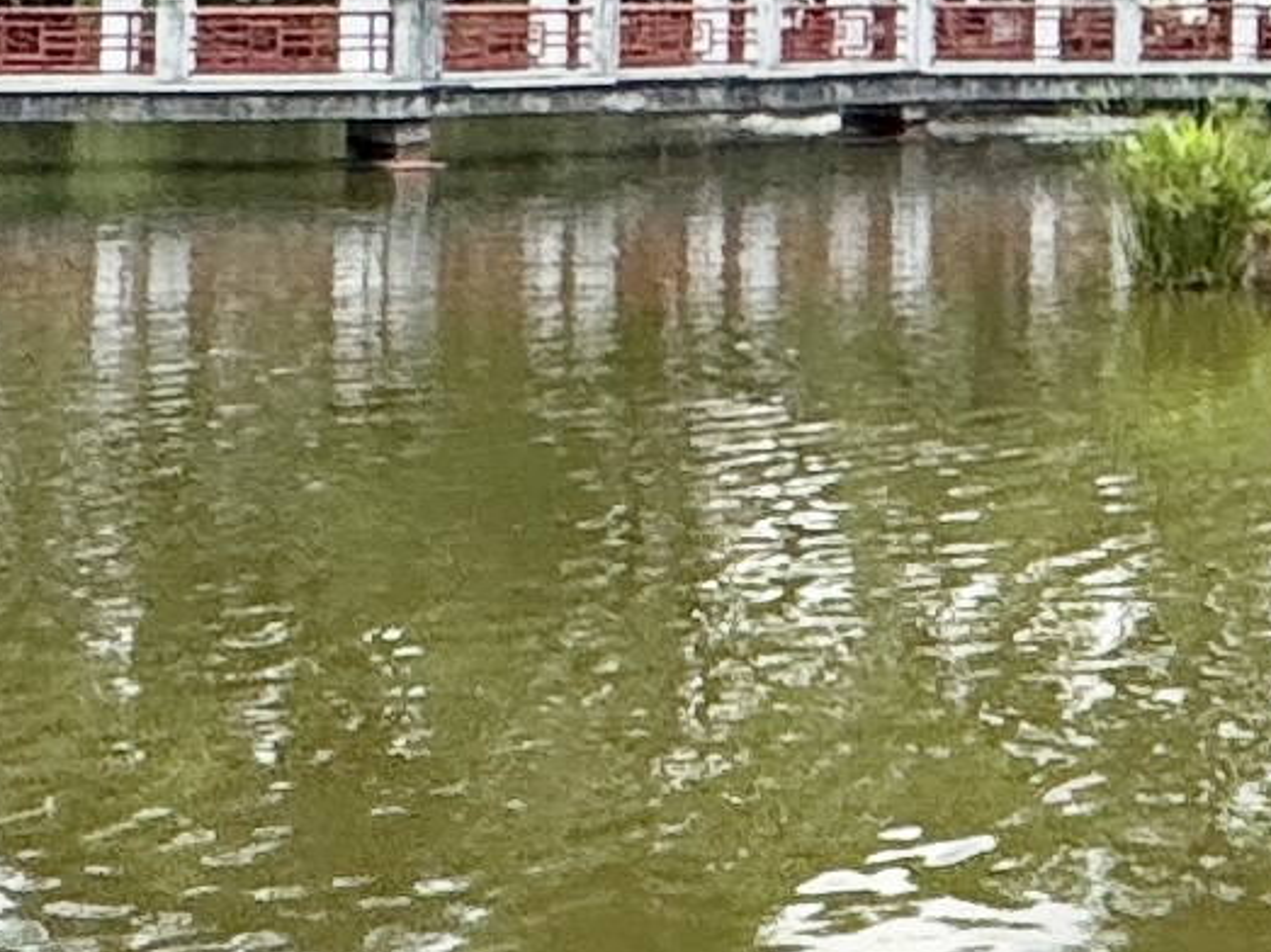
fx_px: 3965
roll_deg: -1.0
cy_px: -214
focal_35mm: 108
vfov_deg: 13.3
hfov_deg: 15.0
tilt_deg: +2.4
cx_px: 2510
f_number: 2.2
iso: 50
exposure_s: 1/1748
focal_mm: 2.22
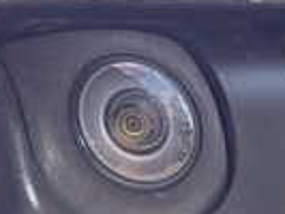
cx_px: 169
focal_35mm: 135
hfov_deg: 14.6
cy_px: 118
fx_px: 1112
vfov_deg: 11.0
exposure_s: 1/50
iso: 100
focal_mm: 5.4
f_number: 6.3
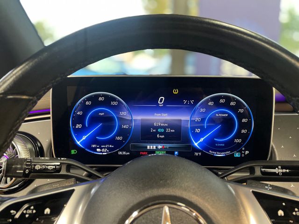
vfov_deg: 53.1
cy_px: 112
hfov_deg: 67.3
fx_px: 225
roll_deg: +0.5
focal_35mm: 26
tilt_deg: -11.6
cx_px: 150
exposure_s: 1/60
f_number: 1.6
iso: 320
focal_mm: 4.2
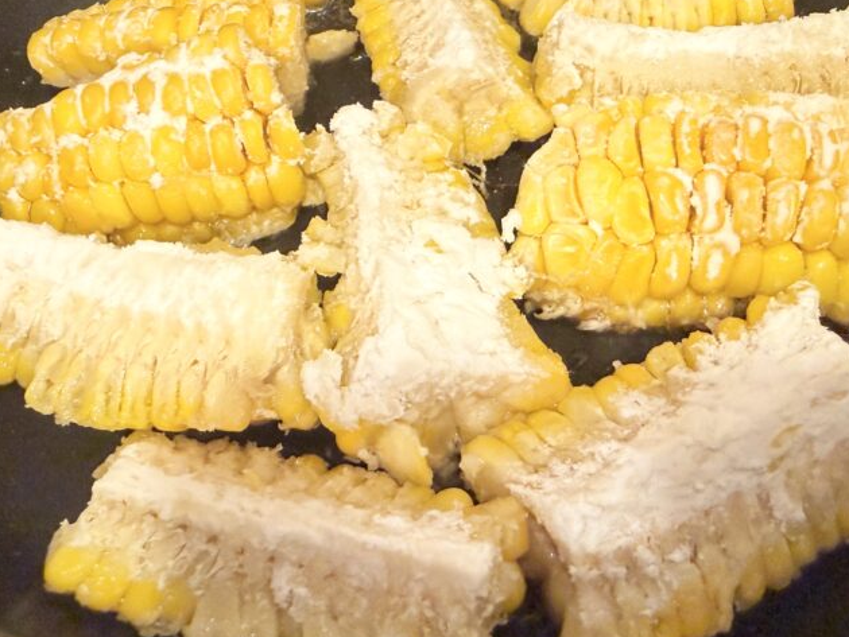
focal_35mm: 39
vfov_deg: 36.5
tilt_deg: -52.5
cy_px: 220
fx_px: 957
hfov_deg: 47.7
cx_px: 488
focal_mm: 2.22
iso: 320
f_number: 2.2
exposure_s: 1/50
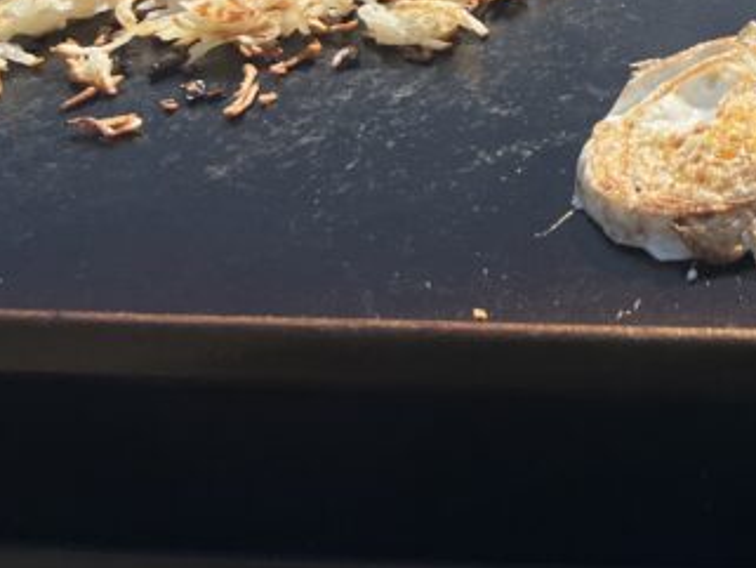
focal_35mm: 83
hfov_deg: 19.8
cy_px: -219
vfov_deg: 16.6
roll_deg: +3.7
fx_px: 1813
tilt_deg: -28.7
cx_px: 1187
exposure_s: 1/4630
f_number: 1.5
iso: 50
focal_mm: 5.7
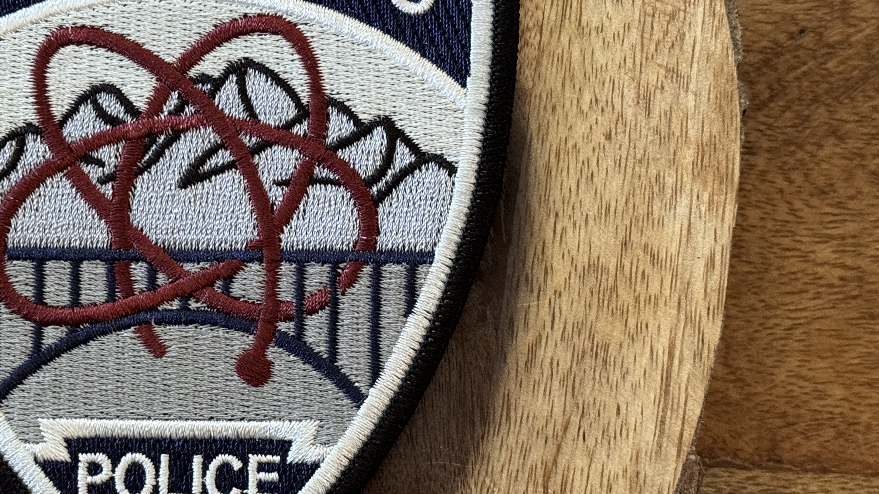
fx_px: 1981
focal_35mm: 85
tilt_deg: -86.0
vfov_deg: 14.2
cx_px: 205
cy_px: 257
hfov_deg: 24.7
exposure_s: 1/40
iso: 320
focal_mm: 6.76
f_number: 1.78
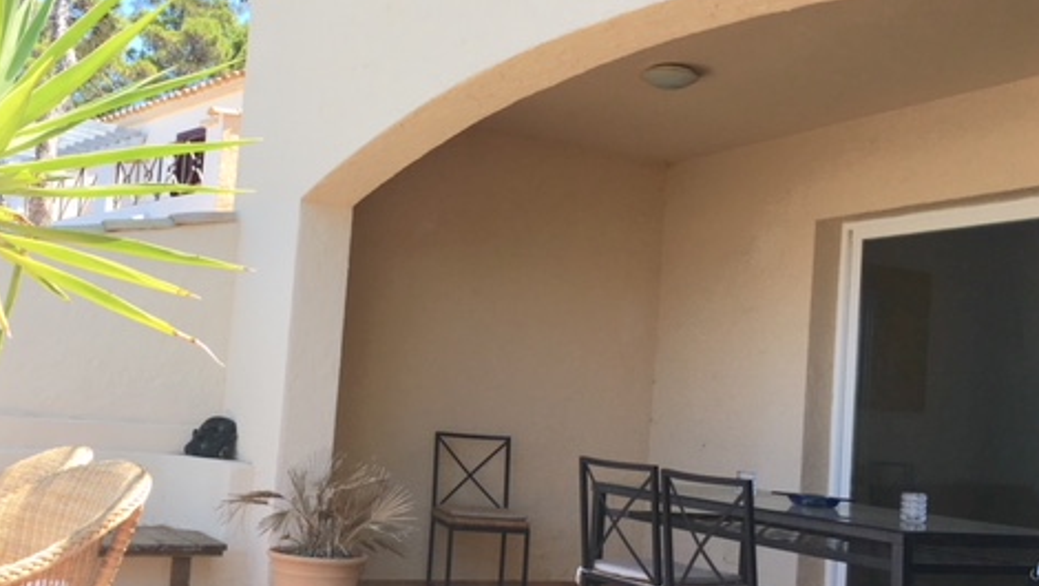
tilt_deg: +4.3
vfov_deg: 27.7
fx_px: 1185
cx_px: 387
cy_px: 318
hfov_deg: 46.9
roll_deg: -4.2
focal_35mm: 43
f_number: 2.2
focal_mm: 4.15
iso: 25
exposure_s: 1/418
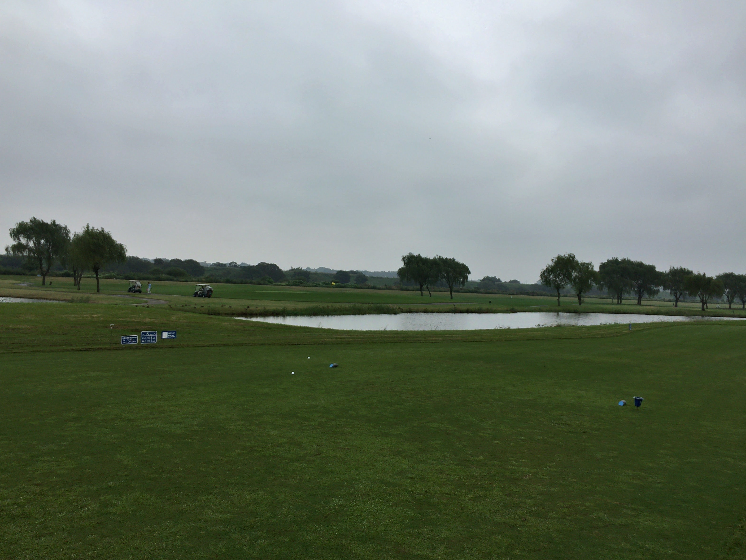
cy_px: 284
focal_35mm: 30
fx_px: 646
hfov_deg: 60.0
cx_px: 368
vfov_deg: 46.8
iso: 32
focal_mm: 4.15
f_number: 2.2
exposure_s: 1/1980
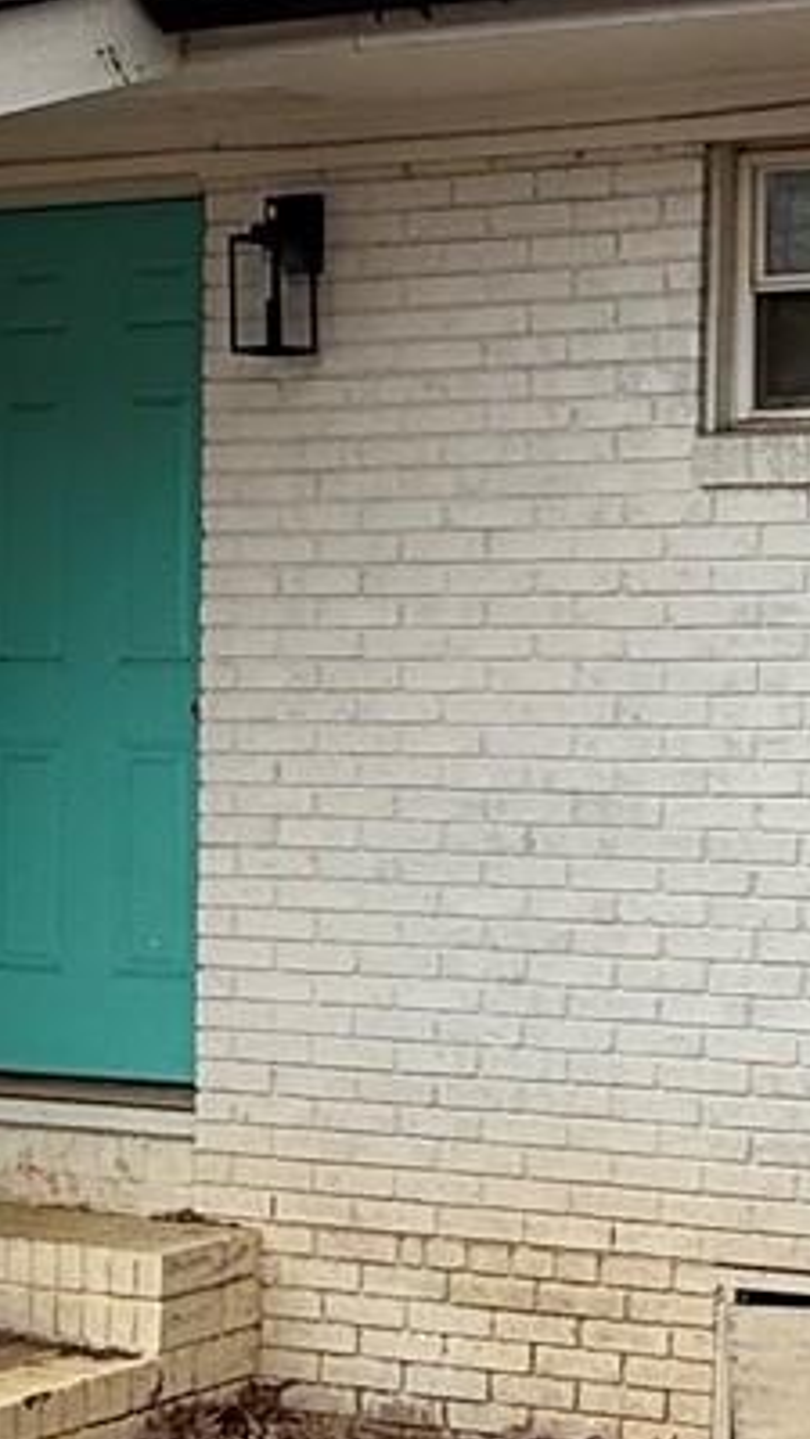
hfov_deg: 14.7
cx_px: 1084
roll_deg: +0.3
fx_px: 2978
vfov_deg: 27.2
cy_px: 662
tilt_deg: +3.9
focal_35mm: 78
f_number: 2.2
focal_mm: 2.22
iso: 50
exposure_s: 1/442
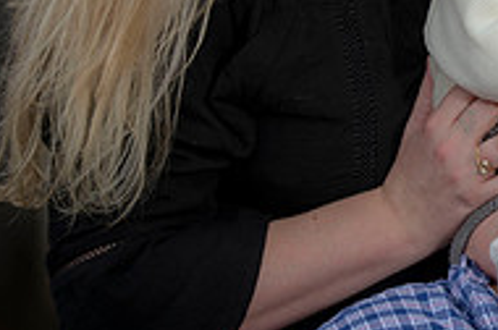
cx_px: 663
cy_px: -26
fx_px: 4640
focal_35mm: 336
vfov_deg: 4.1
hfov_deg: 6.1
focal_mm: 110
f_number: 3.5
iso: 160
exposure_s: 1/200
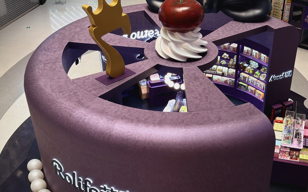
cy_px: 114
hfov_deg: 41.0
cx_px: 177
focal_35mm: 49
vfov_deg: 26.3
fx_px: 411
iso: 160
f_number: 1.78
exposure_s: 1/60
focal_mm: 6.76
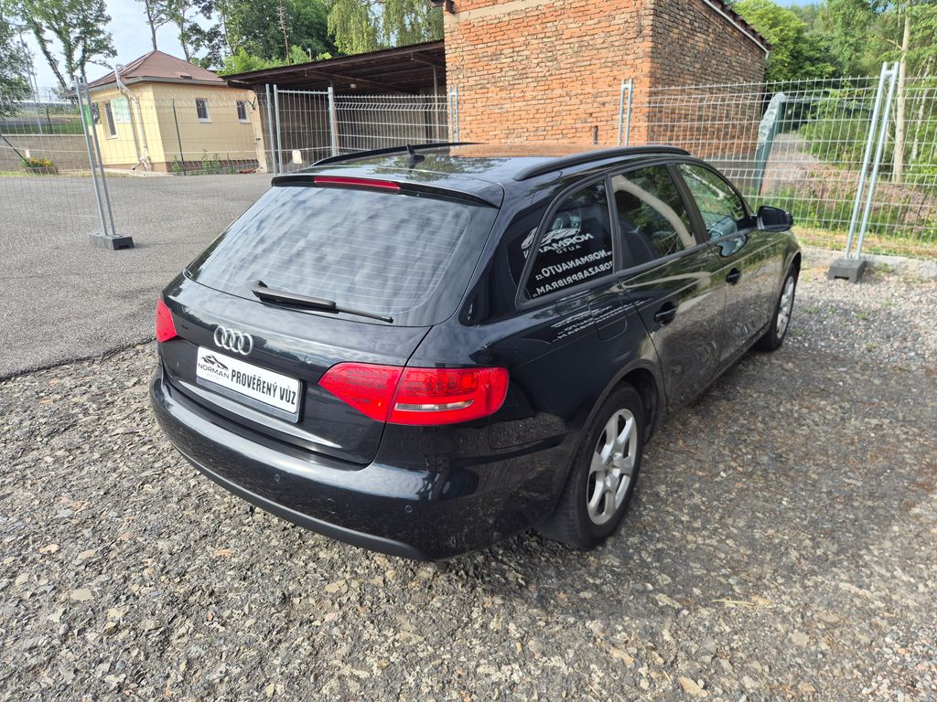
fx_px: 623
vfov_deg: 58.9
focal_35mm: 23
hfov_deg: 73.9
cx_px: 468
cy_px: 351
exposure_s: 1/578
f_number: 1.8
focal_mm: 5.4
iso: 25
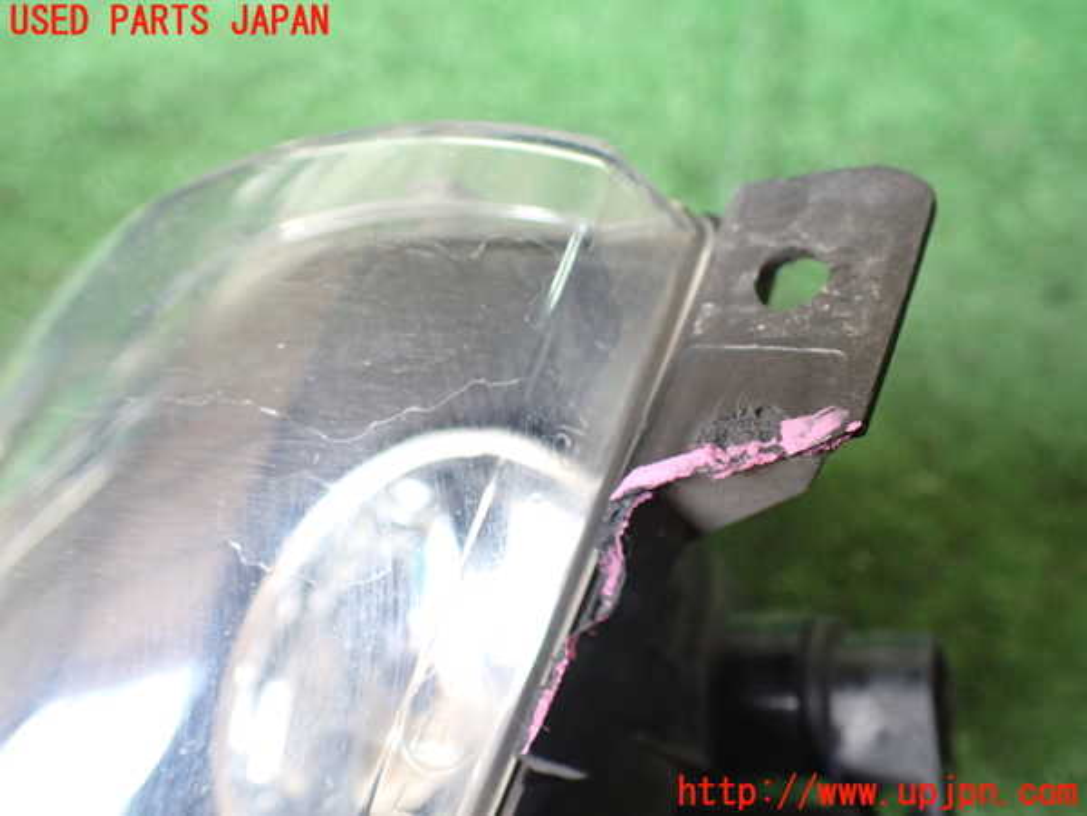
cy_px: 408
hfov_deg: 60.0
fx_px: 942
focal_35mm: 30
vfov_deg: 46.8
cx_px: 544
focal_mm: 5.4
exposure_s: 1/125
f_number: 2.3
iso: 400
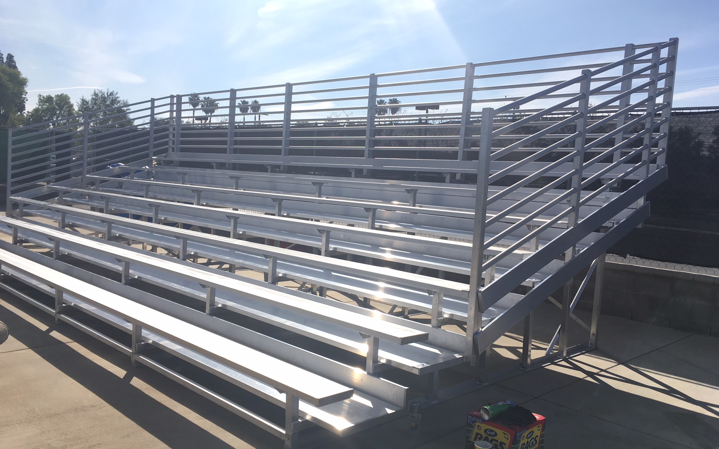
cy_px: 234
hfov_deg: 61.2
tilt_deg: -6.7
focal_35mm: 31
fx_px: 607
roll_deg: -2.7
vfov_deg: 40.6
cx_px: 359
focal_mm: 4.15
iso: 25
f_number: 2.2
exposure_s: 1/2024
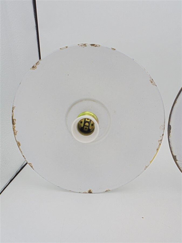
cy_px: 122
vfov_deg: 61.7
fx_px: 203
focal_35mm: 29
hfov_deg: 48.2
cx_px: 91
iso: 100
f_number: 3.7
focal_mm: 5.3
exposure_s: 1/50
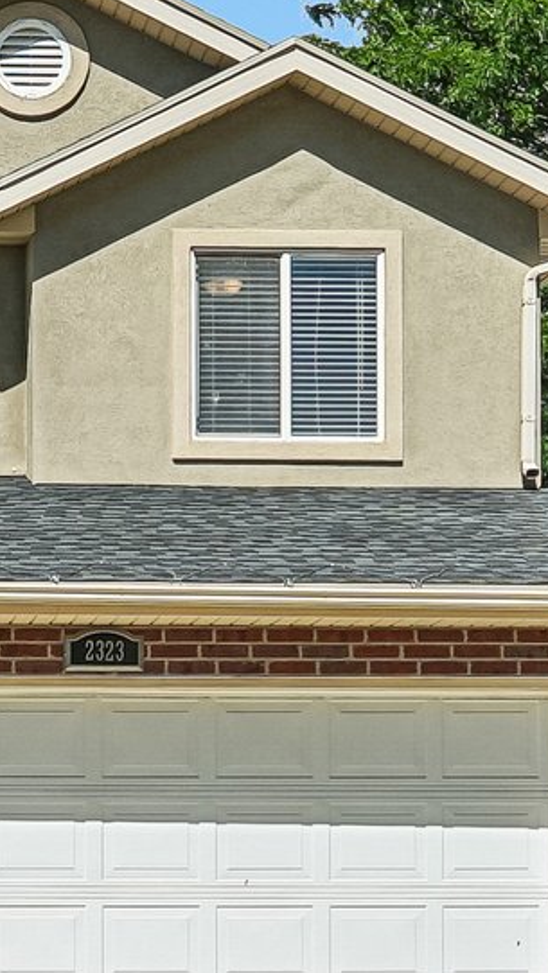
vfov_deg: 23.2
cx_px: -262
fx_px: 2350
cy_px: 726
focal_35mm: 91
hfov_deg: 12.7
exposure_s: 1/500
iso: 100
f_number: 8
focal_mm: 23
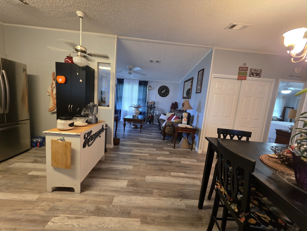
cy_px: 116
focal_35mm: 13
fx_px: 115
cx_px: 154
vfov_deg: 89.9
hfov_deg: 106.2
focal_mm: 2.2
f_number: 1.9
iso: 320
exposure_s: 1/60
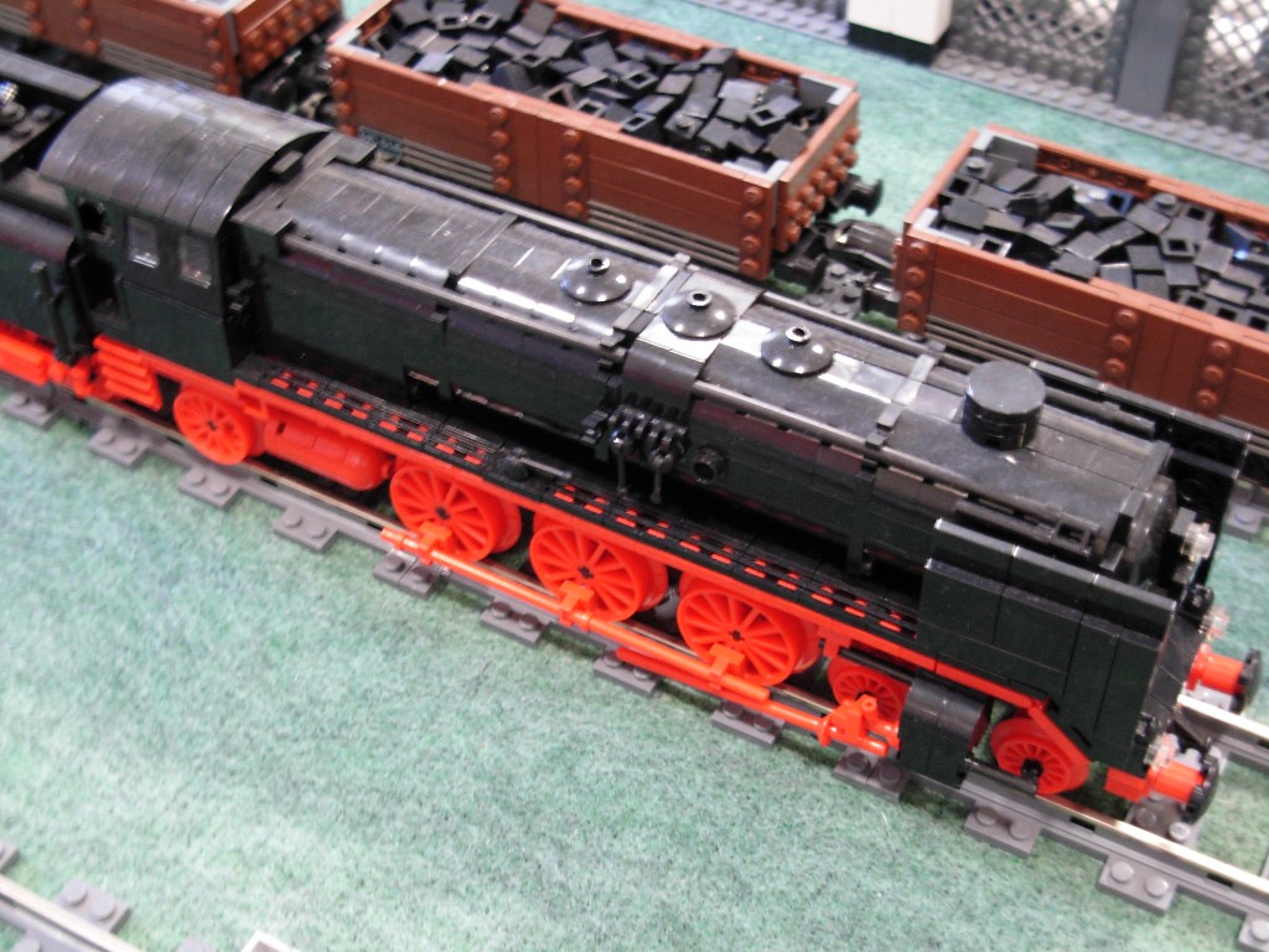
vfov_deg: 28.0
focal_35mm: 52
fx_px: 1906
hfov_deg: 36.8
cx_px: 634
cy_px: 476
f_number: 3.2
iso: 200
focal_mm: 8.5
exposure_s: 1/2.3
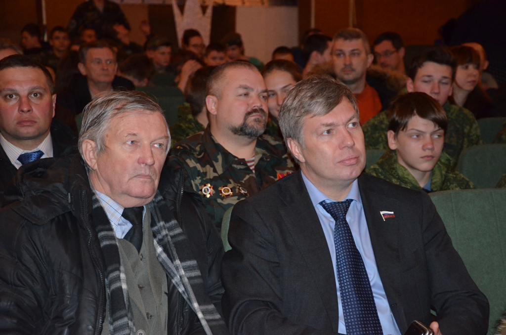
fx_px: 1094
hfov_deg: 26.0
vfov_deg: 17.4
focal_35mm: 78
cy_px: 168
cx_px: 253
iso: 3200
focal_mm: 52
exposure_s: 1/60
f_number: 5
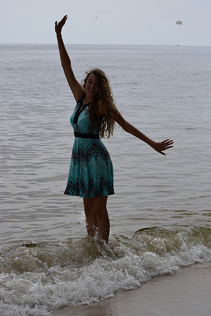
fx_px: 725
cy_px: 158
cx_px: 106
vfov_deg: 24.6
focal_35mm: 82
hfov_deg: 16.6
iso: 400
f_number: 5.6
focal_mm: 55
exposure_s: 1/1250
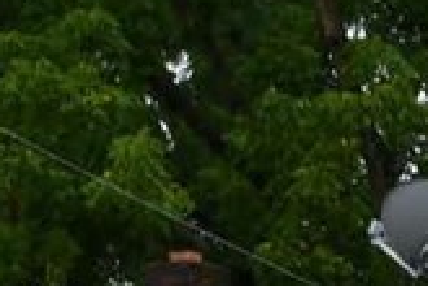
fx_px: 3293
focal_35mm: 277
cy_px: 655
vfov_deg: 4.8
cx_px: 1263
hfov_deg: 6.8
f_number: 5.6
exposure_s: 1/250
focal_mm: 28
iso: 220
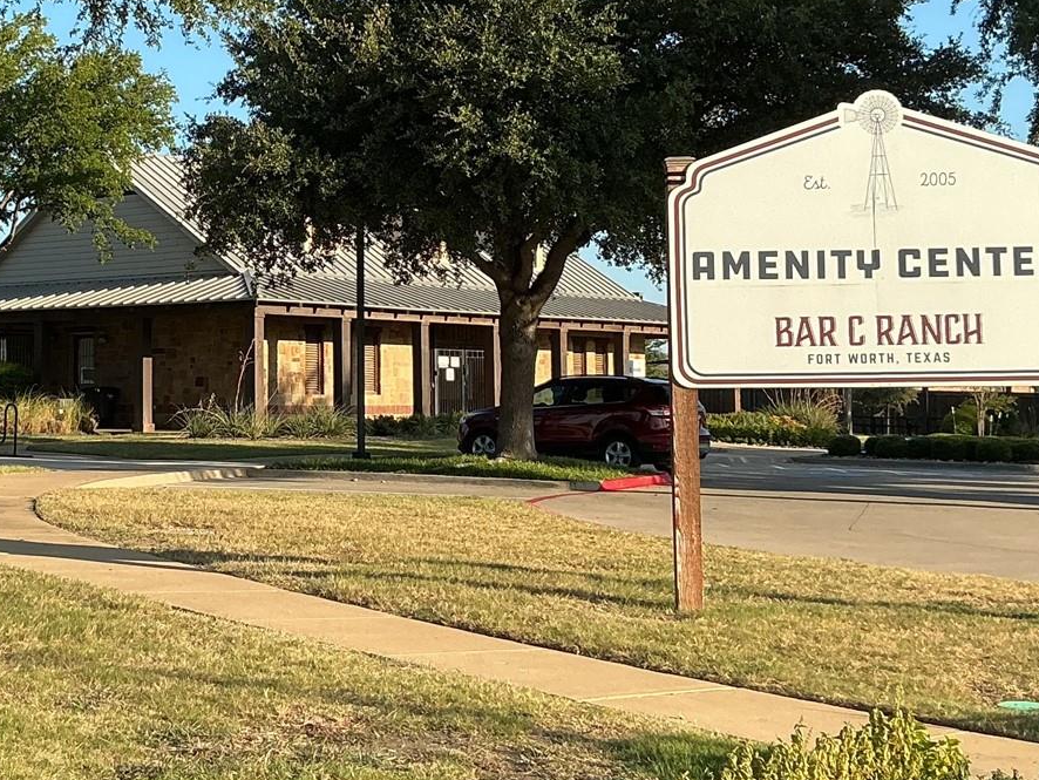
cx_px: 175
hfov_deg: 28.2
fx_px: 2012
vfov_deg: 21.8
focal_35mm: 67
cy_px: 252
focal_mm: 3
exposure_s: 1/842
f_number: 1.8
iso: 25
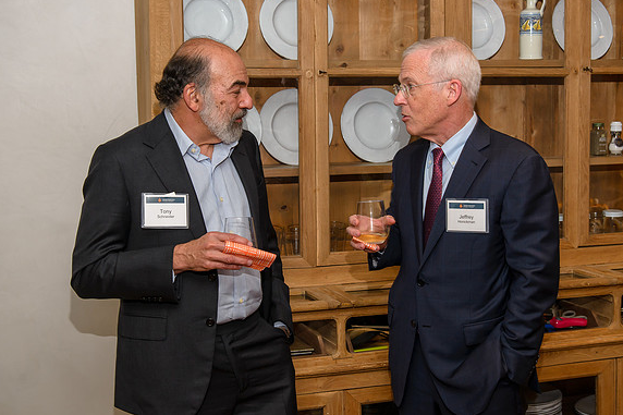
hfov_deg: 34.5
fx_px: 1003
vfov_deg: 23.4
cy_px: 199
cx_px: 322
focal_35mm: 58
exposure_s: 1/60
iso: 800
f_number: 5.6
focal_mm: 52
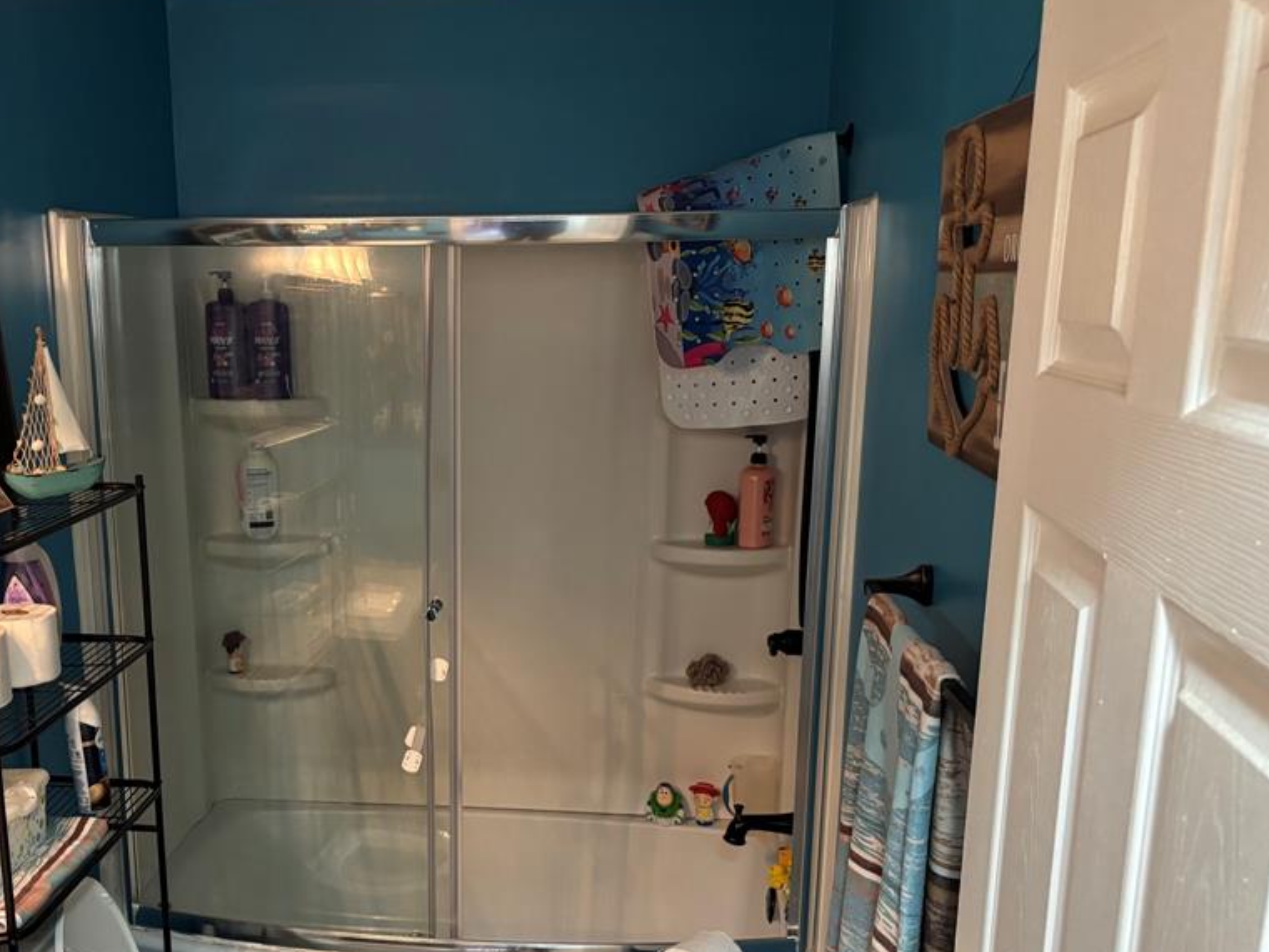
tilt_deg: -12.5
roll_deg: +0.1
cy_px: 572
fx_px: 1283
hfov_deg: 51.8
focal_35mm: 35
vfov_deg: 40.5
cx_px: 440
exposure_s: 1/40
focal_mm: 5.96
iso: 500
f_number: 1.6
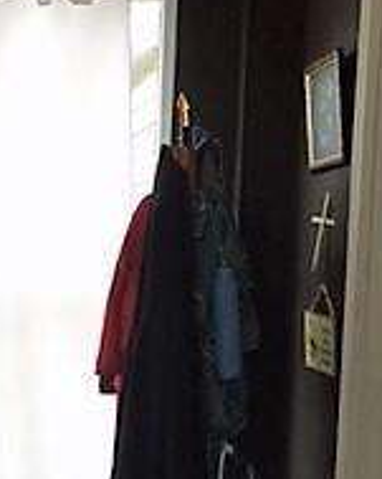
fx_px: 1358
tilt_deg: -4.2
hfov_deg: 16.0
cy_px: 373
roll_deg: -2.1
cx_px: 263
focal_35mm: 96
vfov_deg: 19.8
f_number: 2.2
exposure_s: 1/60
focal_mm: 4.15
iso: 40
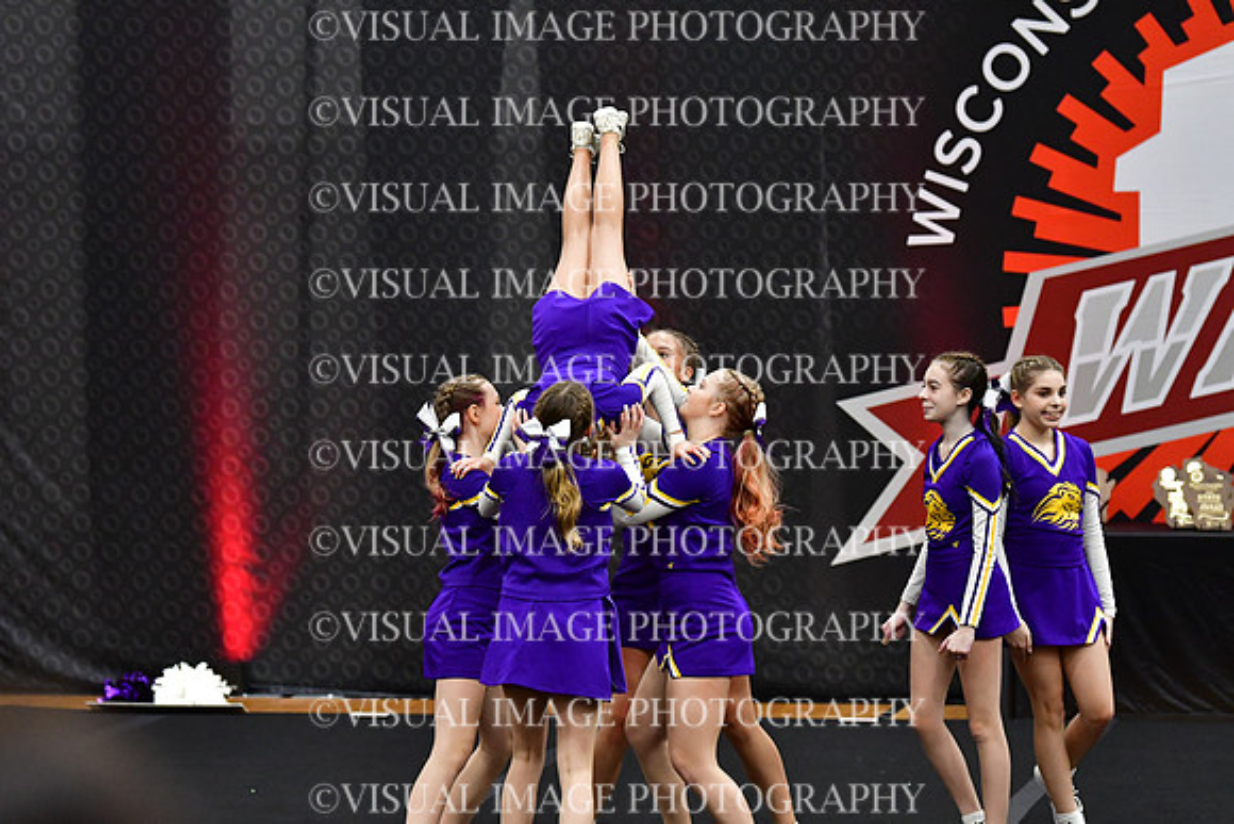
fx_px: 6411
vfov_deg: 7.3
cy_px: 412
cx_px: 617
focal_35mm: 187
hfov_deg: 11.0
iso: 5000
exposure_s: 1/500
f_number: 3.5
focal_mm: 125
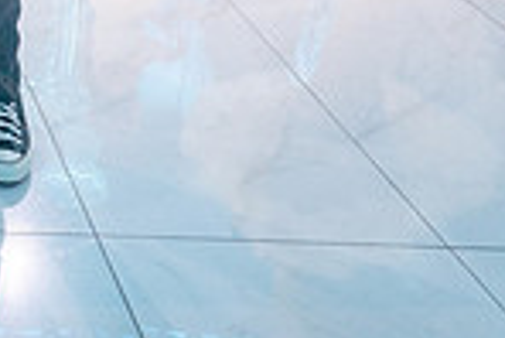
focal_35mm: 94
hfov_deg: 18.5
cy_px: -302
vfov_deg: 13.0
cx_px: -307
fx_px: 1320
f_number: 5
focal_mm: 24
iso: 1000
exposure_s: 1/125
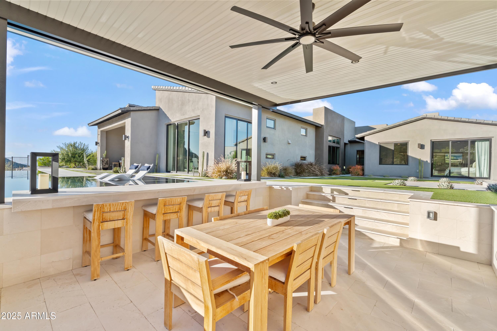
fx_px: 221
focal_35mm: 16
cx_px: 248
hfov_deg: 96.7
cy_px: 166
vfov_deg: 73.7
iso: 800
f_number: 8
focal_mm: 16
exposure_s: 1/400
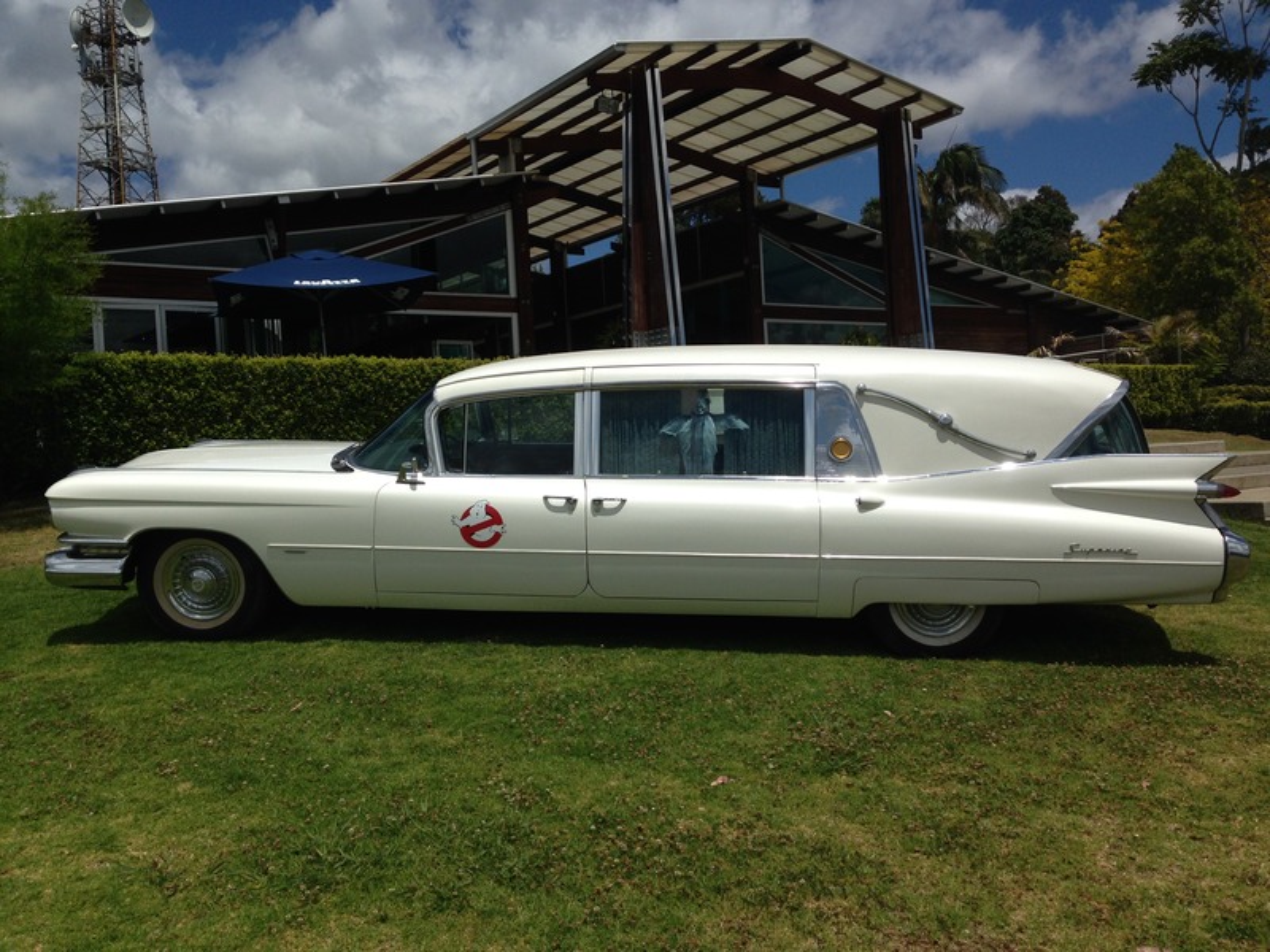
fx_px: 1211
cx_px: 635
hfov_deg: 55.4
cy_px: 476
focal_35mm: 33
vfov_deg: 42.9
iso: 50
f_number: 2.4
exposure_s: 1/4184
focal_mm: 4.12
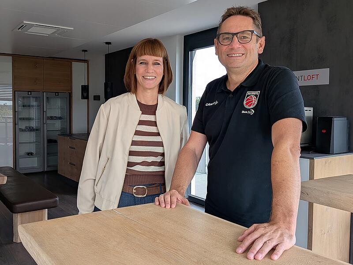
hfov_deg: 71.6
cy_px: 132
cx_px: 176
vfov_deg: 56.8
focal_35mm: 24
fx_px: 245
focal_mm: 4.53
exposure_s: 1/224
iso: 25
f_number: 1.7
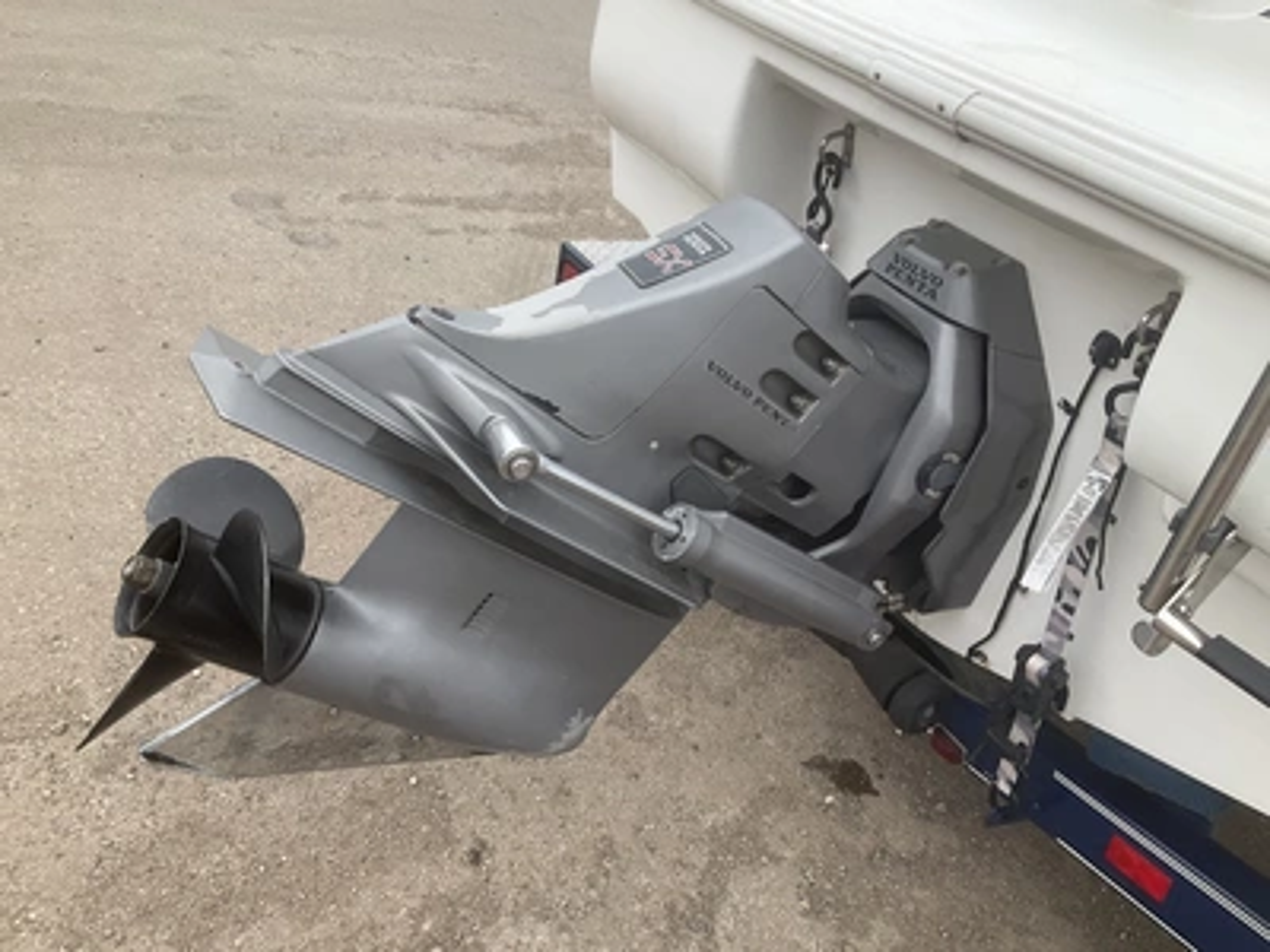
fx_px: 1064
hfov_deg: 61.7
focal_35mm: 29
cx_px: 635
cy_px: 476
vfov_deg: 48.2
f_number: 1.8
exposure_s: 1/792
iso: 25
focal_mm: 3
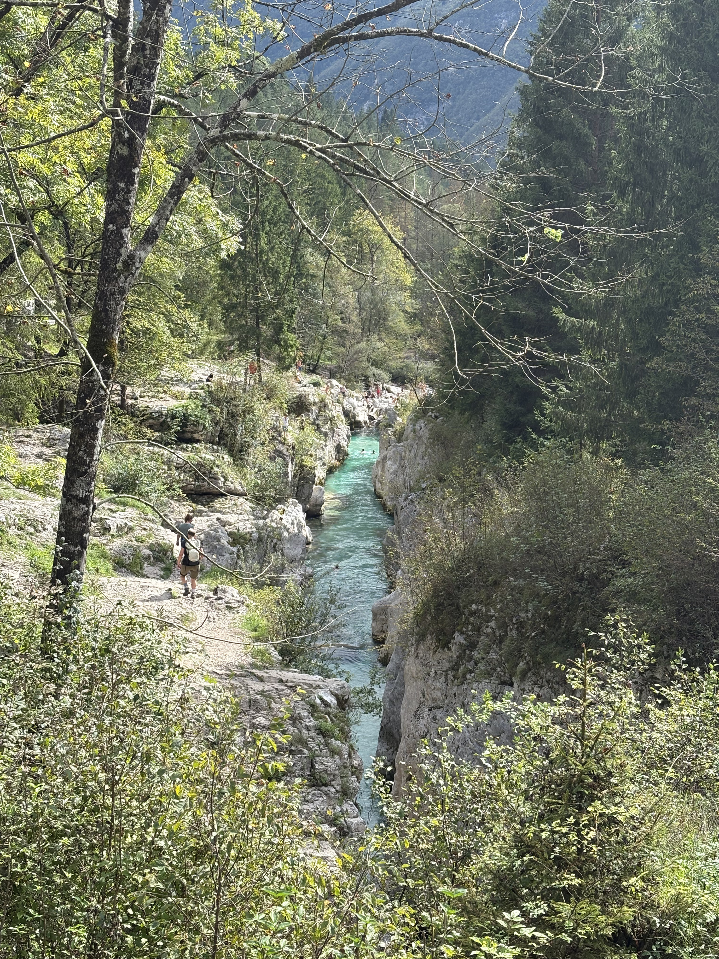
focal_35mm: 52
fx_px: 1440
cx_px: 360
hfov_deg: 28.0
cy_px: 480
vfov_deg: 36.8
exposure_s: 1/773
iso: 32
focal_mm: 5.96
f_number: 1.6
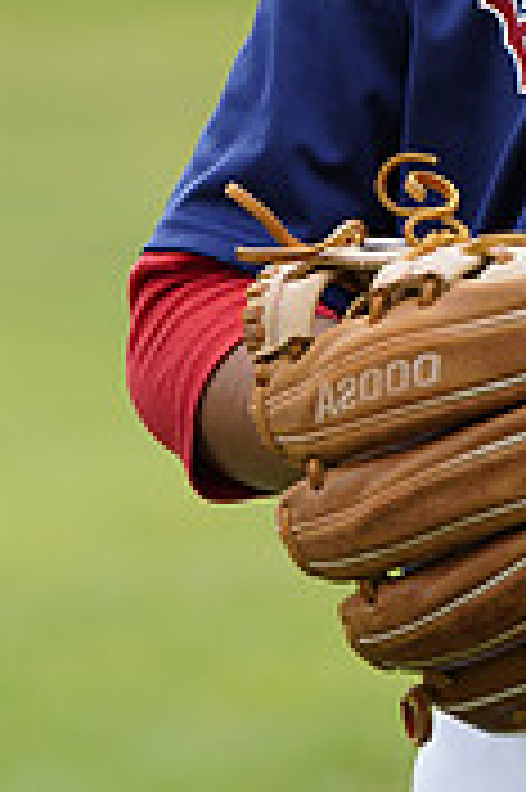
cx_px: 798
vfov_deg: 3.6
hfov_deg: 2.4
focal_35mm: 577
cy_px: -252
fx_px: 12670
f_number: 5.6
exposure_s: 1/250
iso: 100
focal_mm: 175
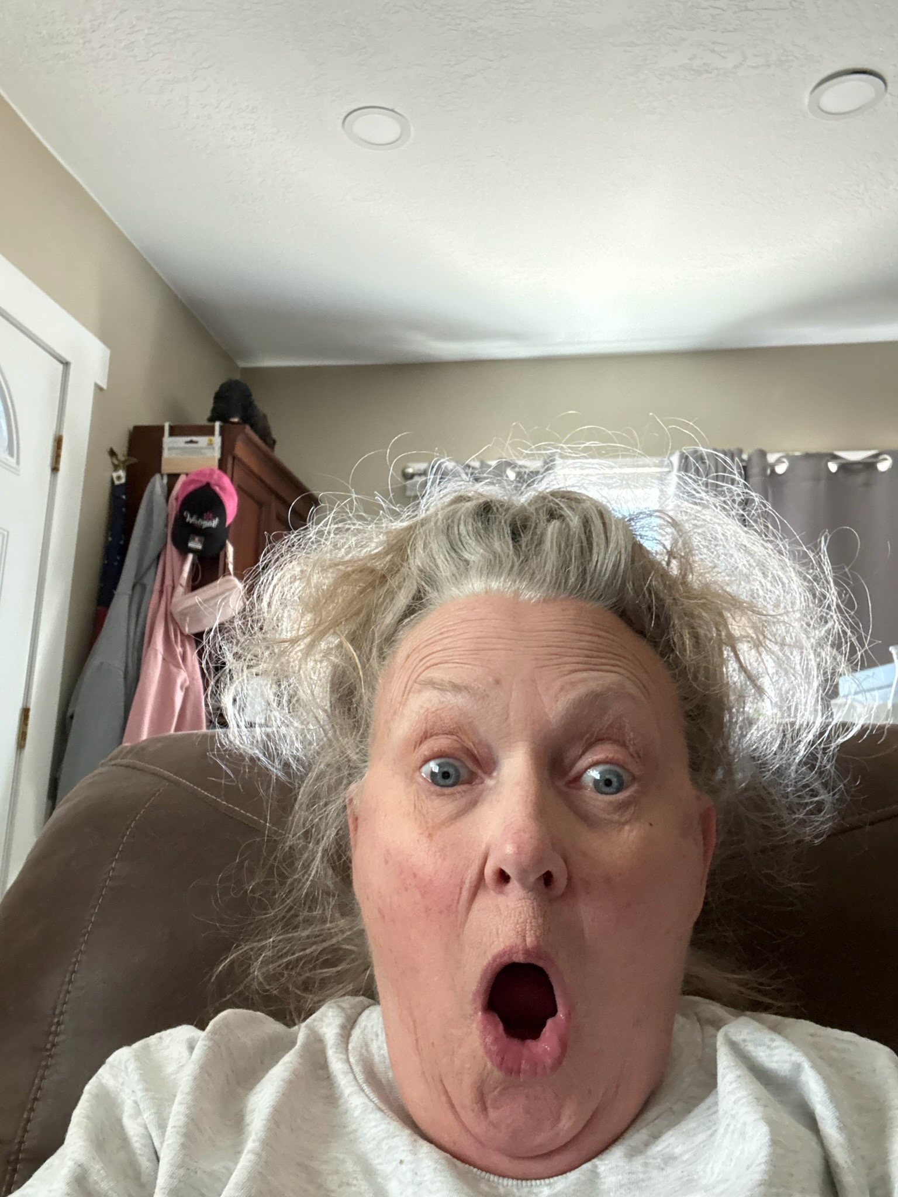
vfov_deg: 60.0
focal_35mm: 30
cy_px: 598
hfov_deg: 46.8
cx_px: 449
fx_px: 1038
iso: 250
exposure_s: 1/60
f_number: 1.9
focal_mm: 2.69
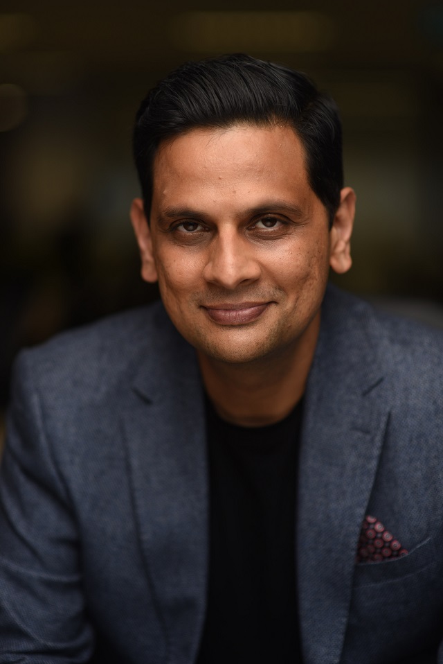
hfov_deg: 16.1
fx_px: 1567
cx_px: 222
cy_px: 332
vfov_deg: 23.9
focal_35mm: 85
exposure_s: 1/200
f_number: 1.8
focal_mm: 85
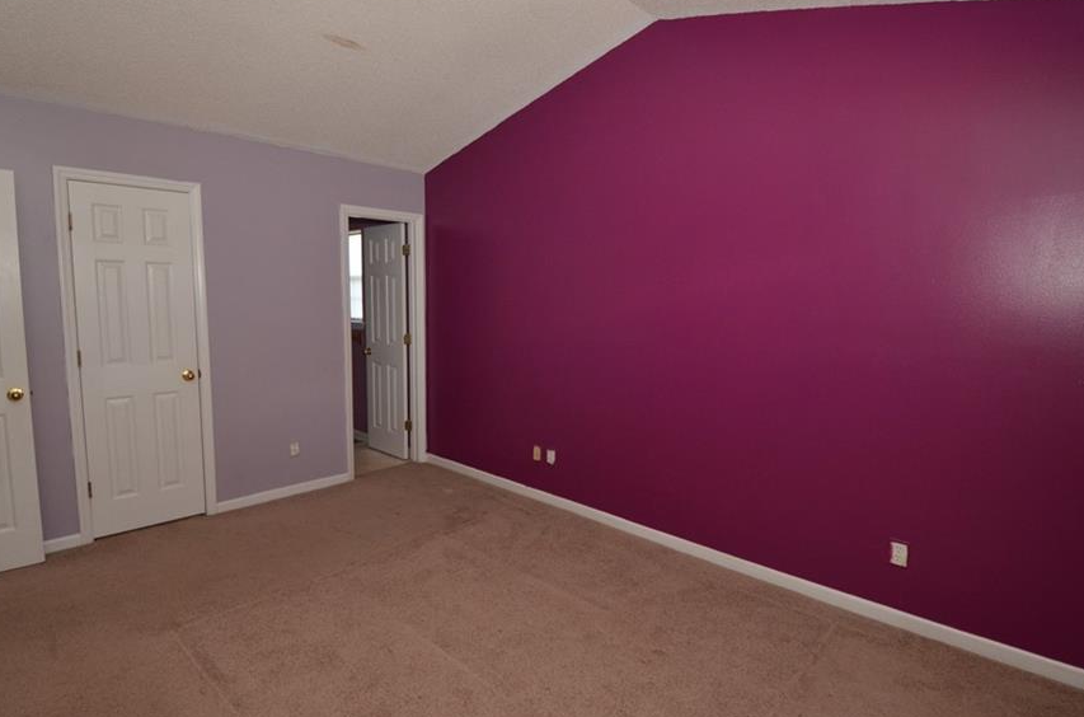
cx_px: 513
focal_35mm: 18
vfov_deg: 67.1
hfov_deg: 90.1
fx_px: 541
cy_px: 350
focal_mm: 10
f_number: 6.3
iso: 640
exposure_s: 1/60
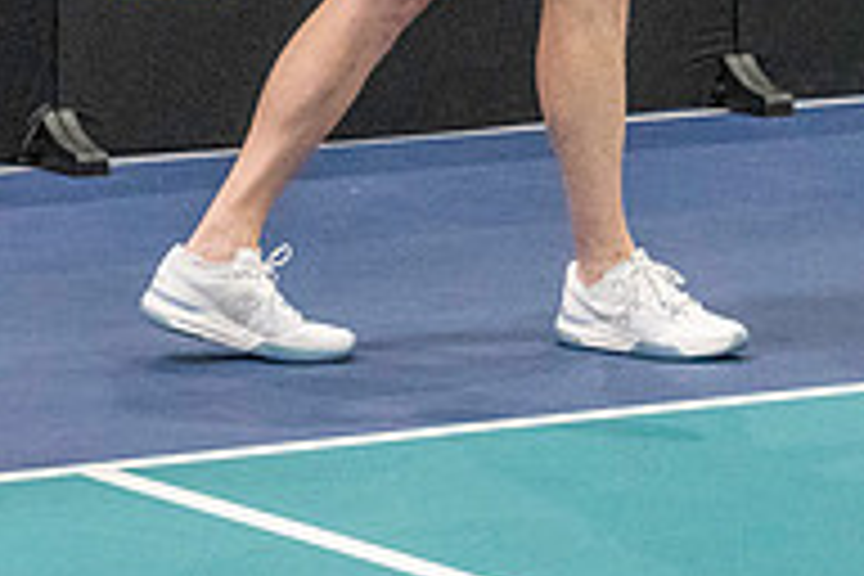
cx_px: 76
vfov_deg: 4.5
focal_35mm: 304
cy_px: -89
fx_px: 7295
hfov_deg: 6.8
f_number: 4
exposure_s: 1/800
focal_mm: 70
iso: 8000
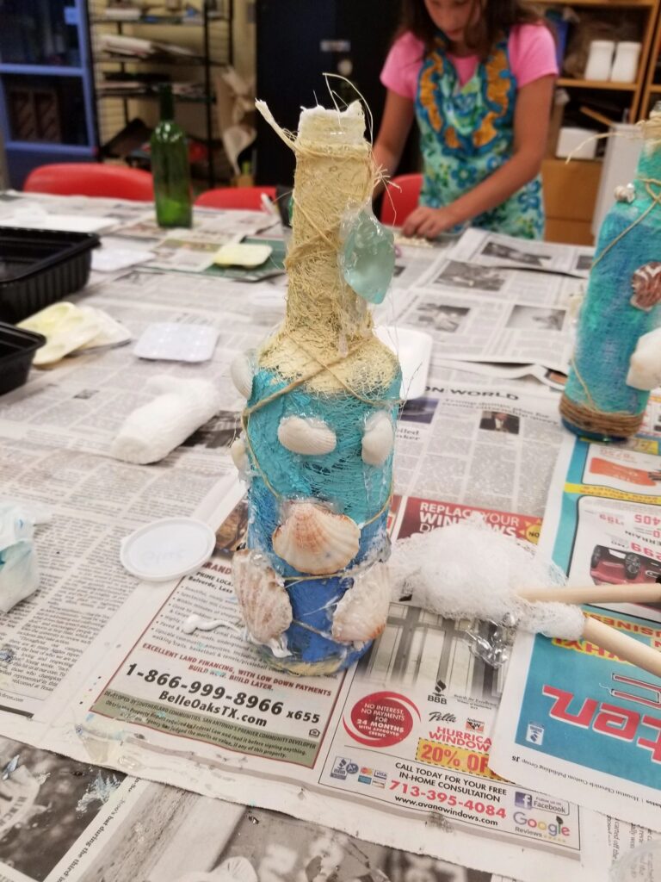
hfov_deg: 53.1
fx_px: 662
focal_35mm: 26
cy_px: 441
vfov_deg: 67.3
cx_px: 330
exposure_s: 1/60
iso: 125
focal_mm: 4.25
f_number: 1.7
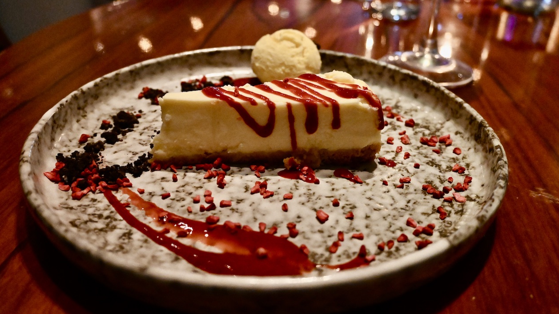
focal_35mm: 33
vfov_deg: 35.8
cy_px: 157
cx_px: 281
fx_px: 486
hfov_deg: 59.8
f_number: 3.8
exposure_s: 1/60
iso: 6400
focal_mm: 20.5
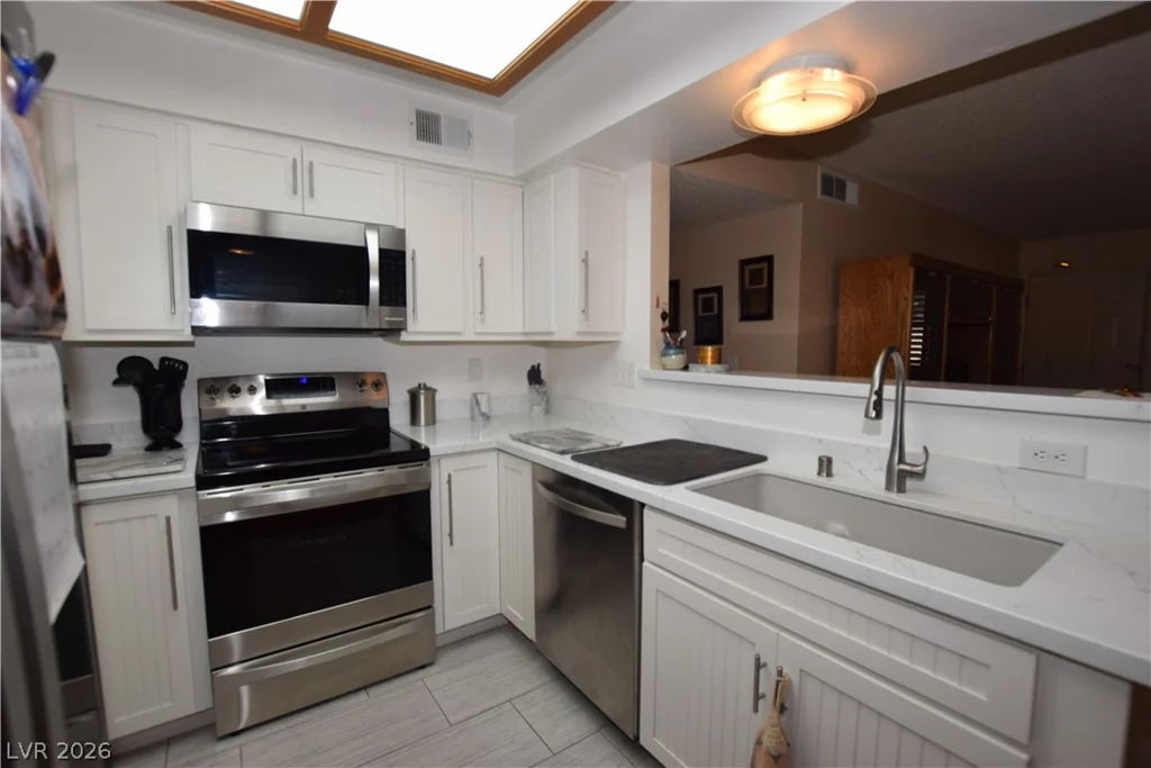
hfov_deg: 100.4
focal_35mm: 15
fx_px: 480
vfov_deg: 77.3
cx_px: 576
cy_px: 384
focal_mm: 10
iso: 250
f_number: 5.6
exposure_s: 1/125
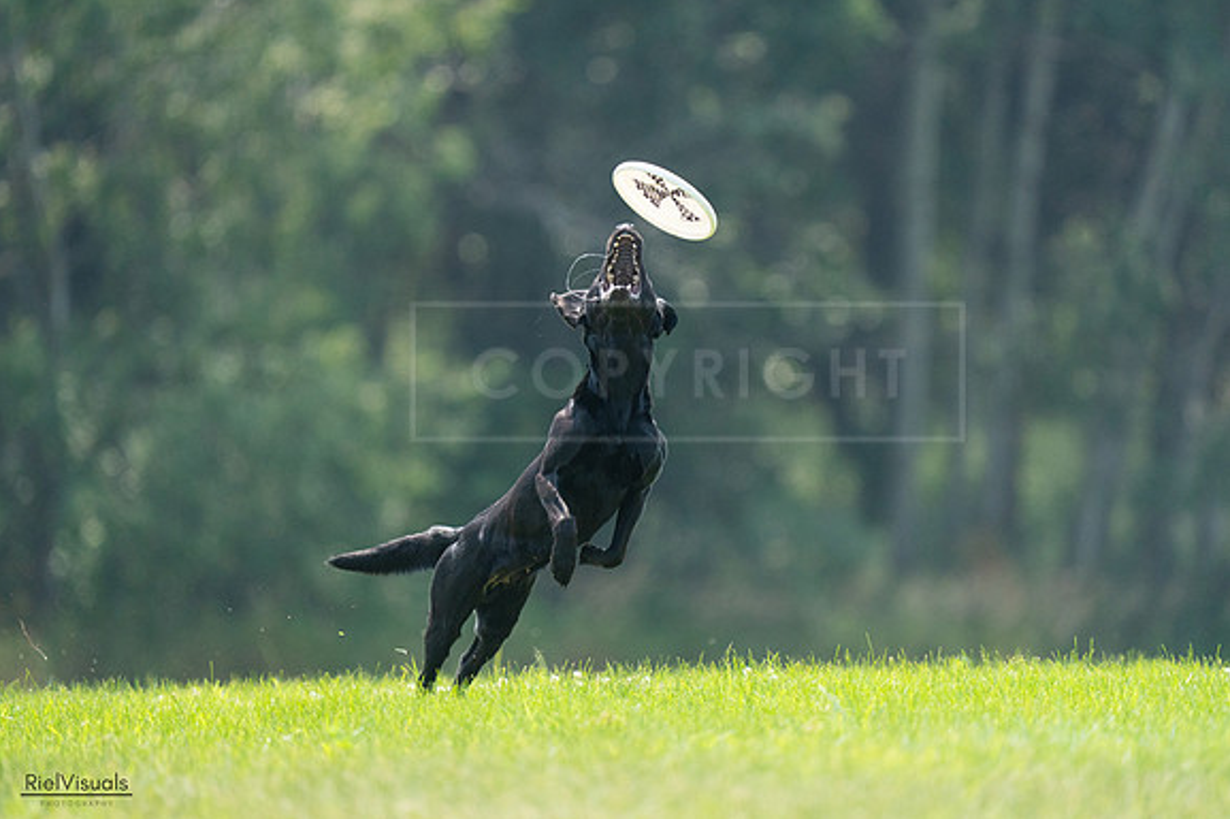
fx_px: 17175
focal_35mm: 503
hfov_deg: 4.1
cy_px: 408
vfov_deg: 2.7
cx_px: 614
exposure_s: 1/4000
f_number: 6.3
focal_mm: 500
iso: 3200
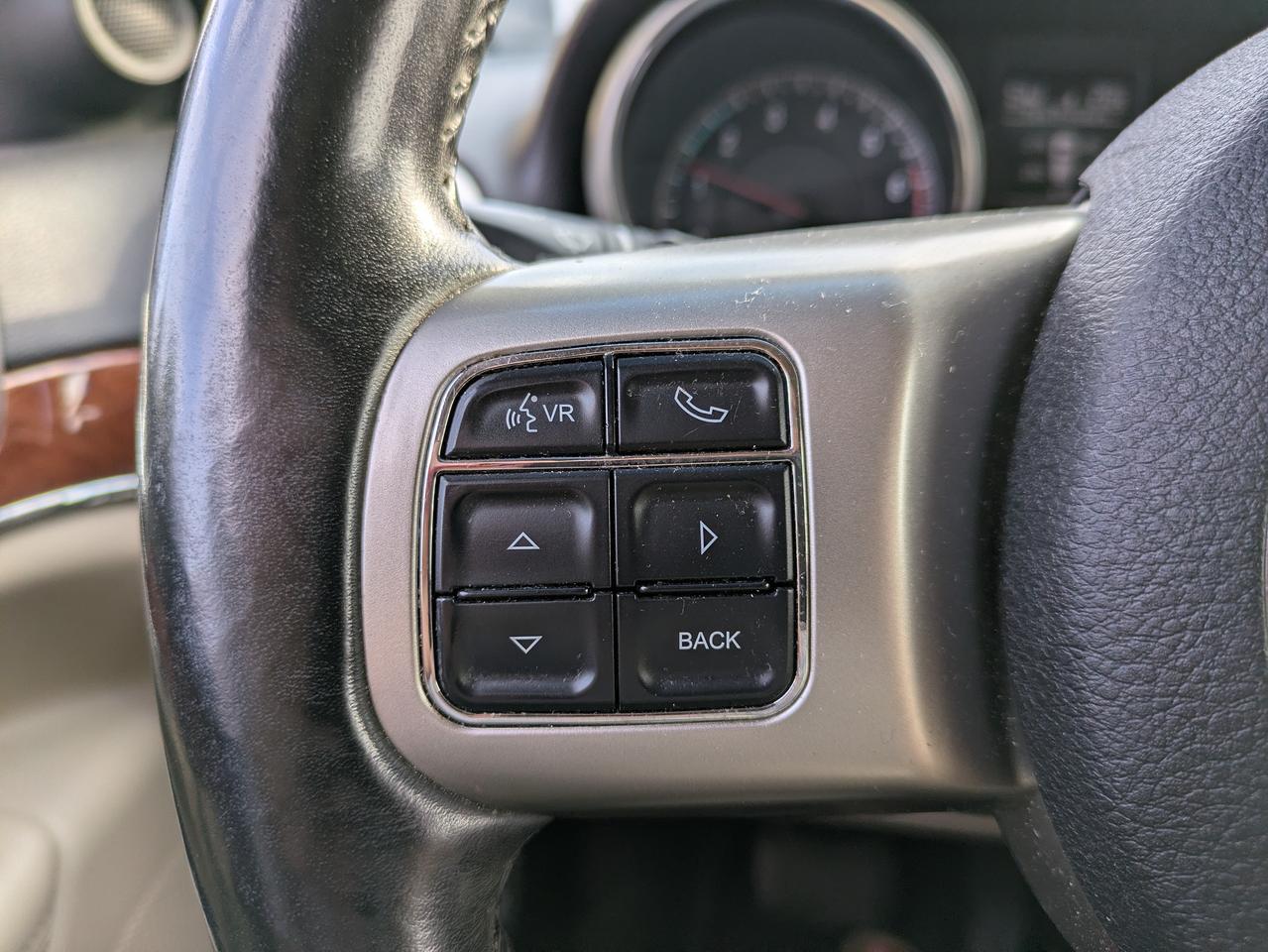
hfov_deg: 69.4
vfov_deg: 54.9
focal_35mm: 25
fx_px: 916
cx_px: 634
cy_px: 476
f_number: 1.89
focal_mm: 5.43
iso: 39
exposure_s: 1/221
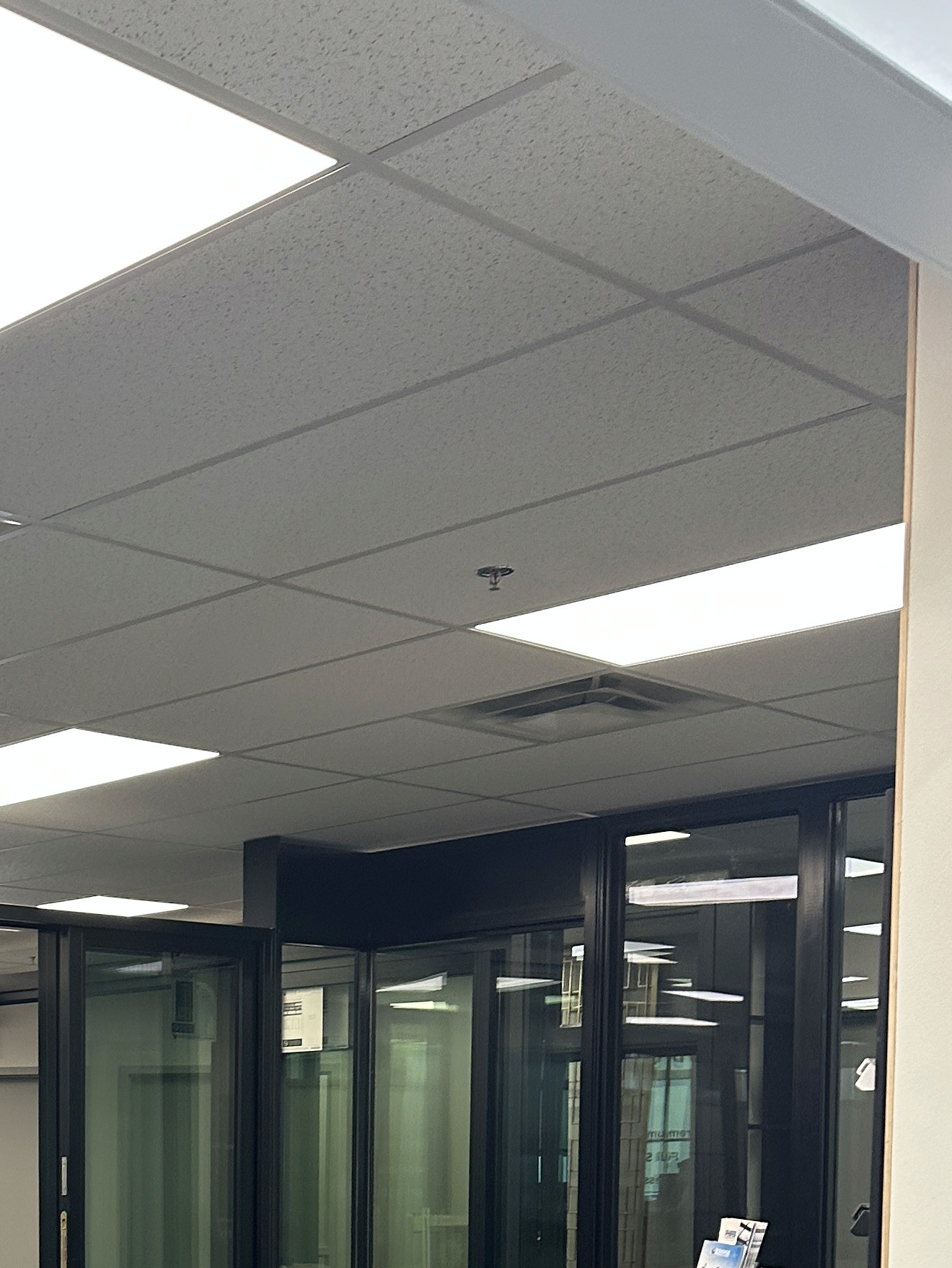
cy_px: 1273
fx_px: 2016
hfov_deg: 25.0
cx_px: -52
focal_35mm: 55
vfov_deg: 32.1
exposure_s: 1/60
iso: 160
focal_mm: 6.86
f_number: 1.78
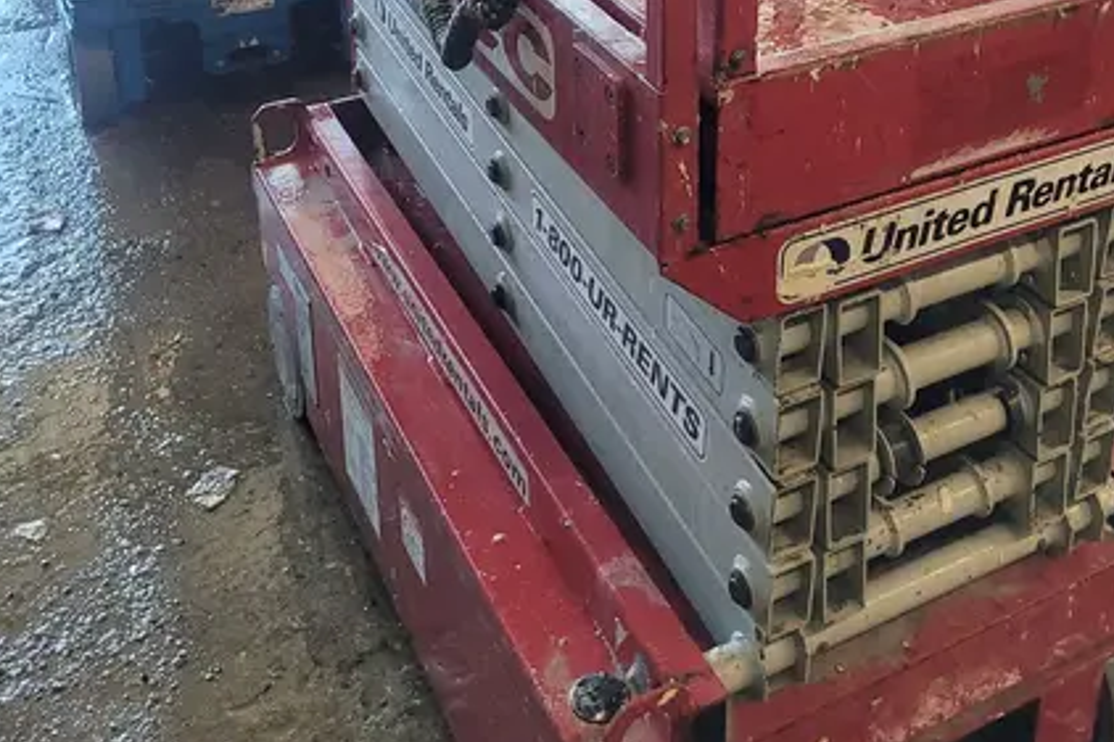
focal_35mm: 47
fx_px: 1454
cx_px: 686
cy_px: -81
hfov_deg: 41.7
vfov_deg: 26.3
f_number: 1.8
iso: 320
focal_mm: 5.4
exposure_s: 1/120
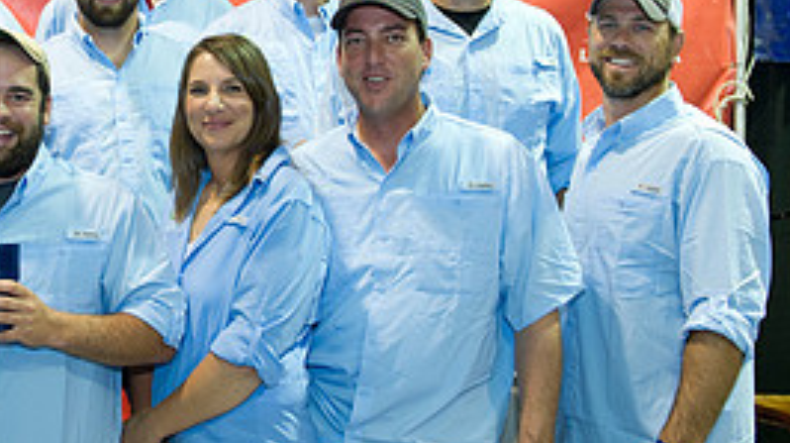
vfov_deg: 18.7
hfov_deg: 31.8
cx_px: 134
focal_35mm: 64
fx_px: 1339
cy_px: 175
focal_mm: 28
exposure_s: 1/60
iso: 1250
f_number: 3.5
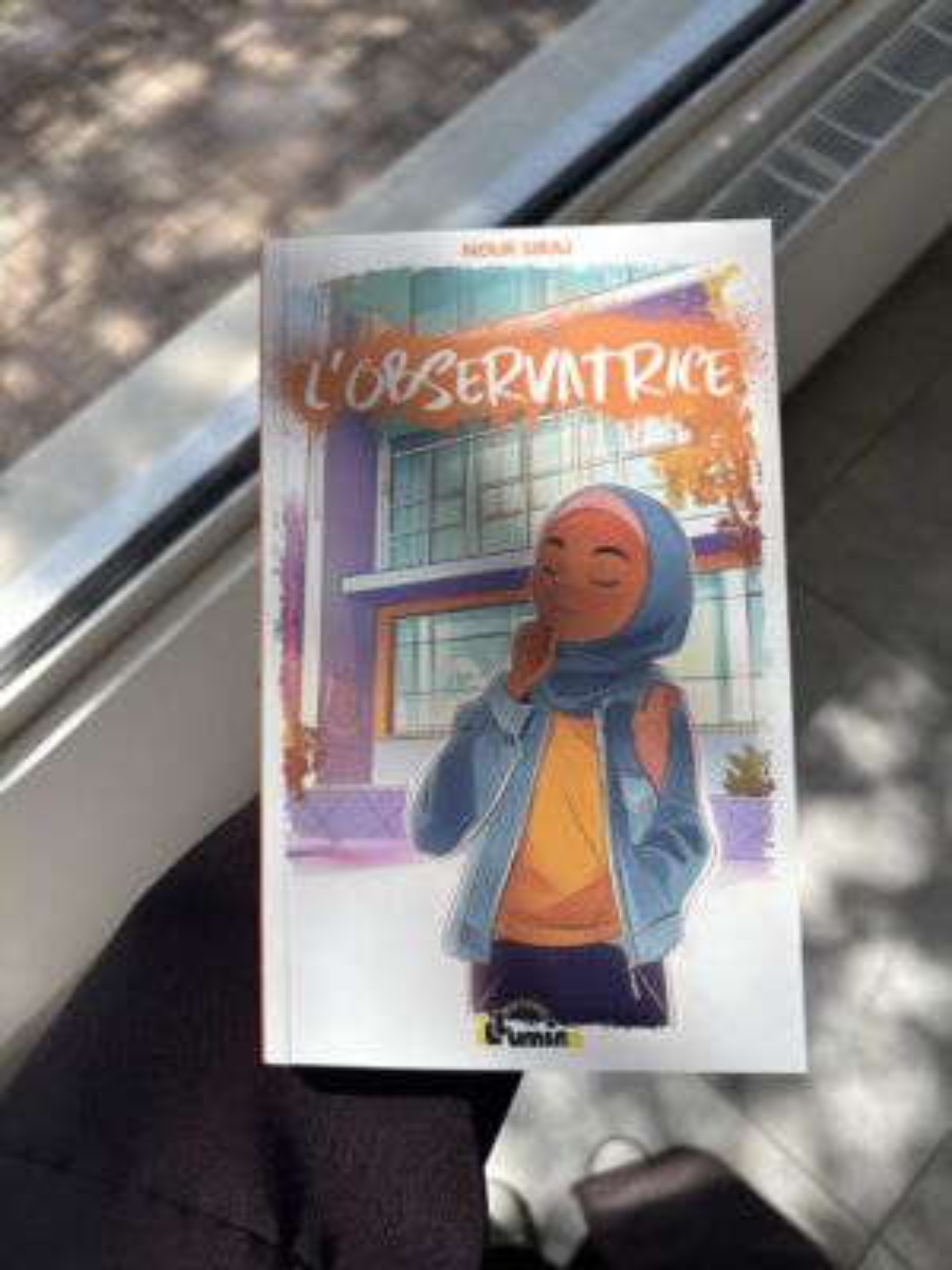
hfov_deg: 53.1
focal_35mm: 26
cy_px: 635
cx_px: 476
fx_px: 953
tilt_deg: -66.0
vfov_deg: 67.3
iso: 50
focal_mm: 5.96
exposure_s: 1/1027
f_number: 1.6
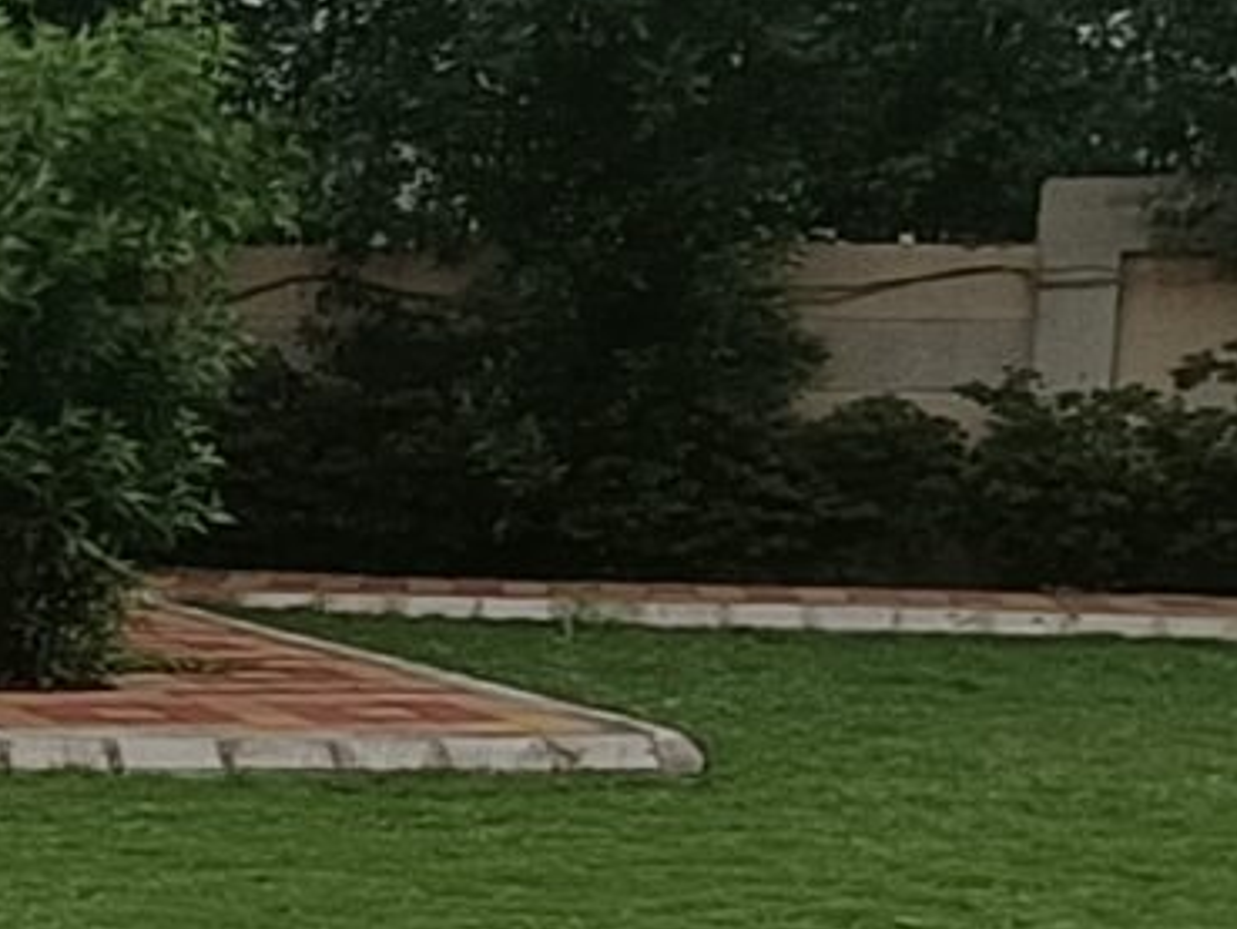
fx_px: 3968
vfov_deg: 13.2
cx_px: -1089
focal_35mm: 111
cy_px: 828
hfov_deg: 15.0
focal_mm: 1.68
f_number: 2.2
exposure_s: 1/1274
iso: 64
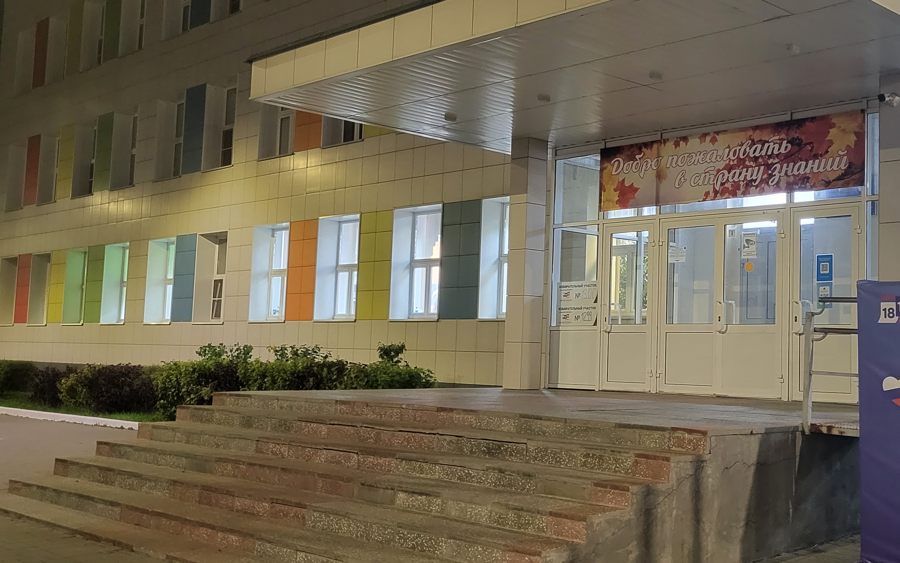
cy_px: 276
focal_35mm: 43
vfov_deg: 29.9
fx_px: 1055
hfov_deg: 45.0
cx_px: 644
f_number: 1.8
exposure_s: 1/33
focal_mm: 5.4
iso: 640
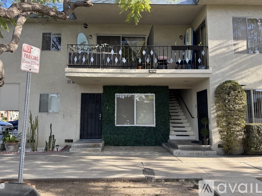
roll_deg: +0.3
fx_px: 182
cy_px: 98
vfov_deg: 56.8
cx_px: 131
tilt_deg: +5.9
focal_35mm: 24
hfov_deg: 71.6
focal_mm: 6.76
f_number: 1.78
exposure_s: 1/474
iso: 80
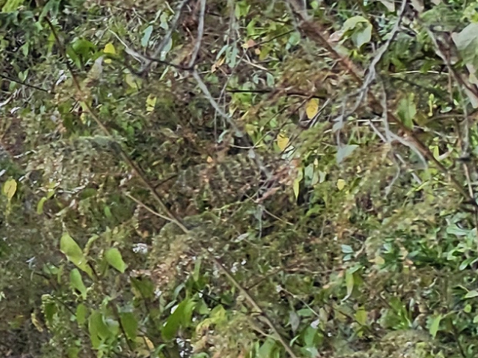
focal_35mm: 148
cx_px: -984
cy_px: -8
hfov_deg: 9.9
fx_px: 2043
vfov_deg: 9.9
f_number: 1.8
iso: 100
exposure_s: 1/180
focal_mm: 5.54
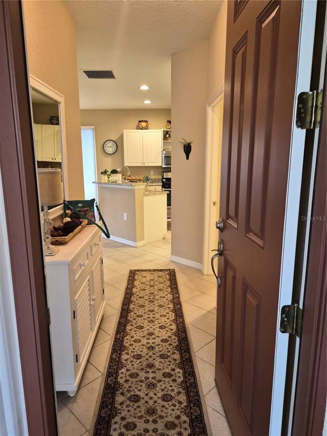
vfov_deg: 73.9
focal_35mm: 23
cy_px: 218
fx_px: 290
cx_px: 164
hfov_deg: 58.9
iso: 800
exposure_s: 1/120
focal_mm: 5.4
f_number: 1.8
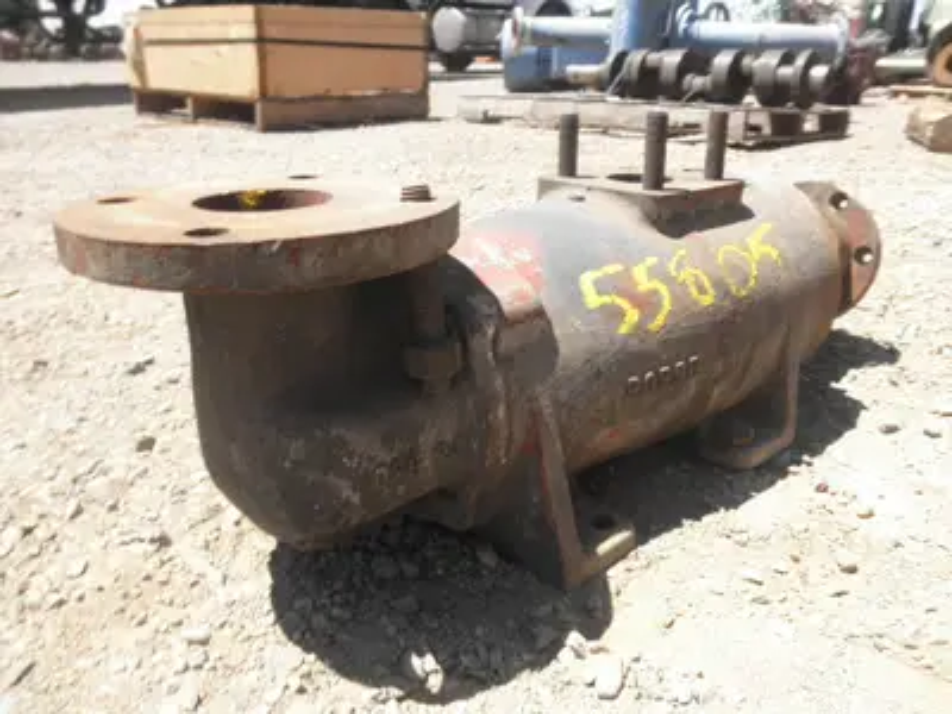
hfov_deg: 63.4
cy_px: 357
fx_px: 770
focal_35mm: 28
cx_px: 476
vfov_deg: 49.7
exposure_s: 1/50
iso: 64
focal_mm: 5
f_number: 8.5
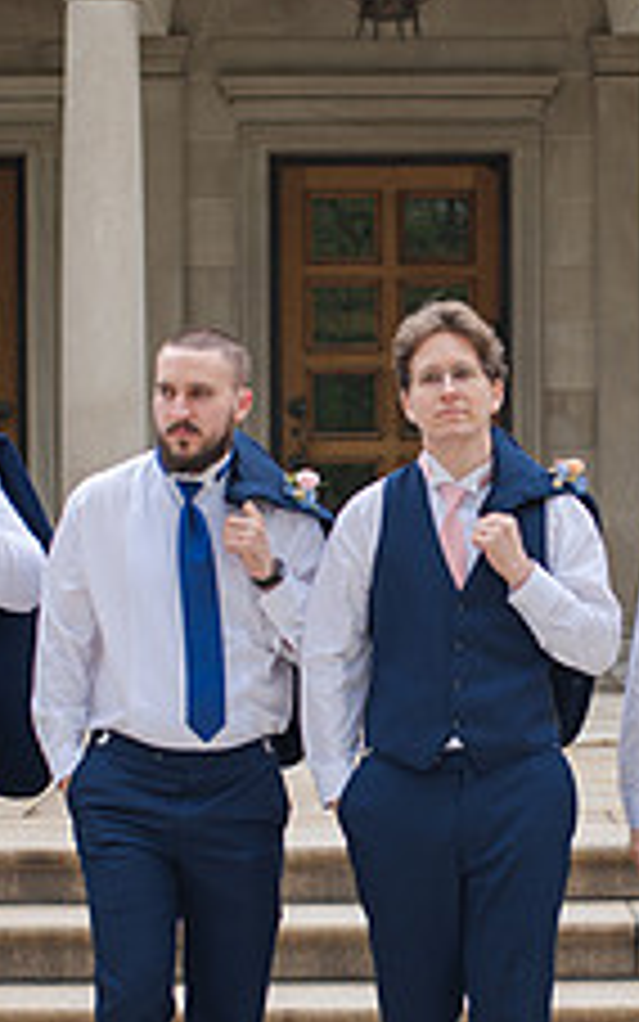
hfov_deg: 12.1
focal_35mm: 108
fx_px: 3007
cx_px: 424
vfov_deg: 19.2
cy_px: 629
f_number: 3.2
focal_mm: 35
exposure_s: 1/320
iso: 110
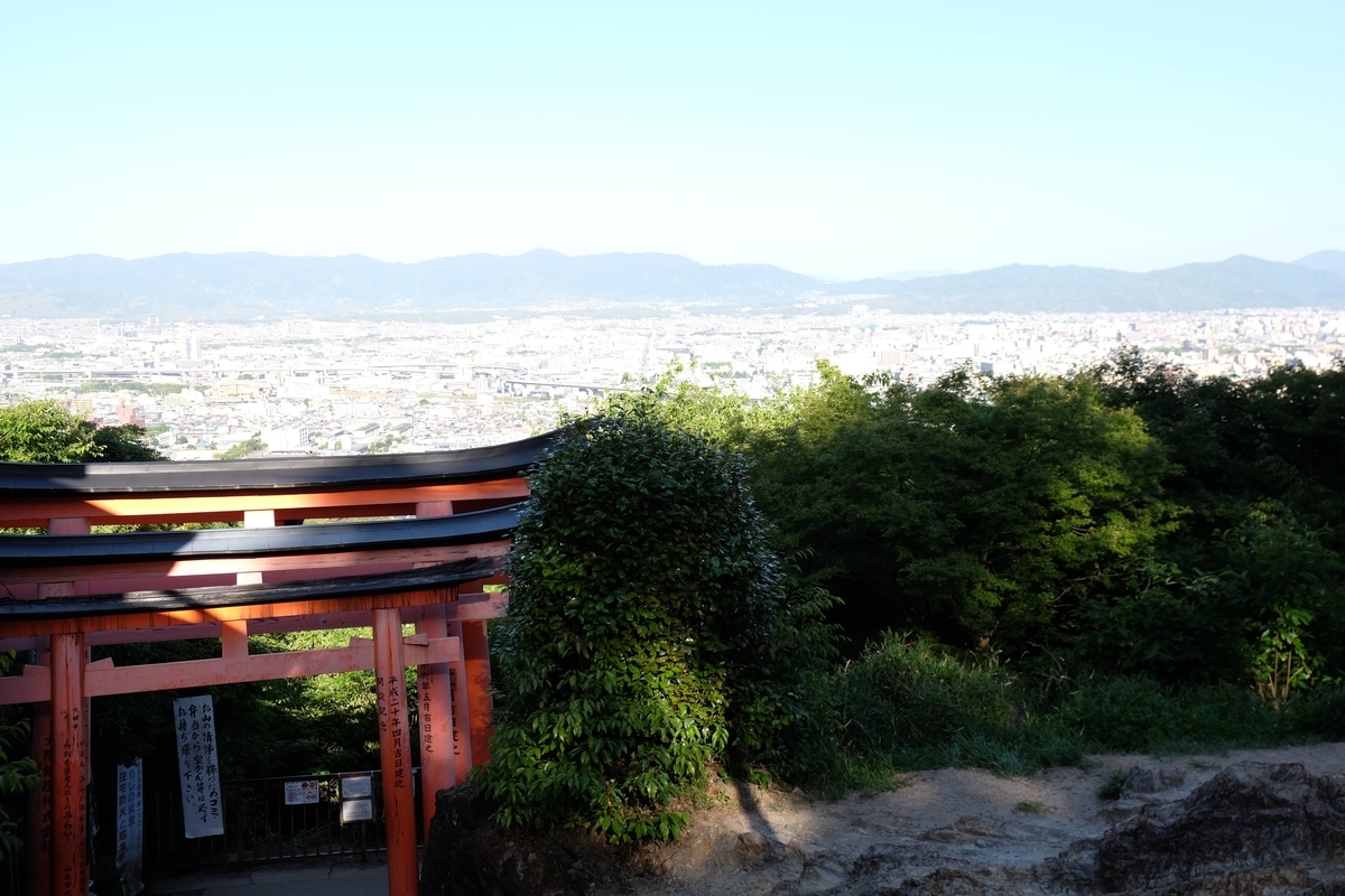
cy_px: 448
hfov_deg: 54.4
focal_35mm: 35
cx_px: 672
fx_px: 1308
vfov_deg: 37.9
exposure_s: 1/210
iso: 200
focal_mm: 23.3
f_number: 5.6
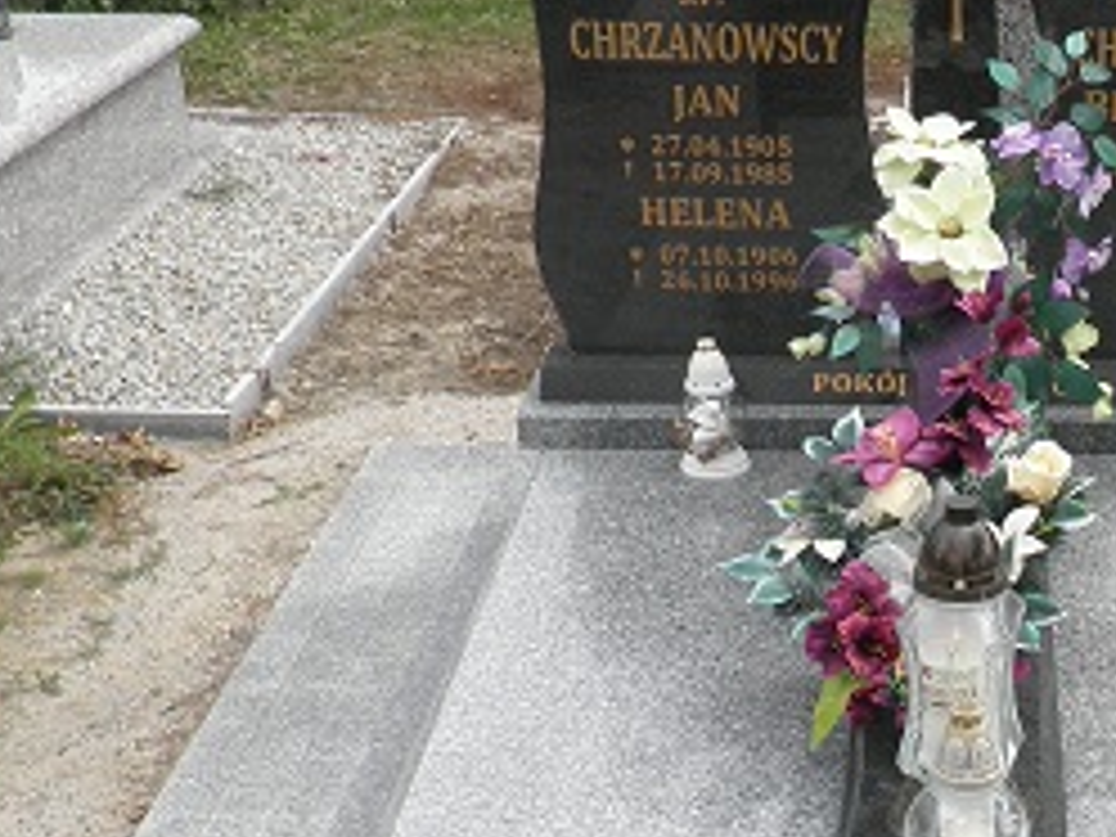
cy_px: 706
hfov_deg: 29.8
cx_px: 1012
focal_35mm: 62
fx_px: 1999
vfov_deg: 23.2
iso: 64
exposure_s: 1/320
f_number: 3.3
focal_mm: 4.3
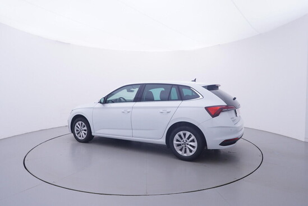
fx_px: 193
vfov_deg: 56.2
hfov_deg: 77.3
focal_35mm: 22
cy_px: 103
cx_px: 154
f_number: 5
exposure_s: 1/80
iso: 200
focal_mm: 15
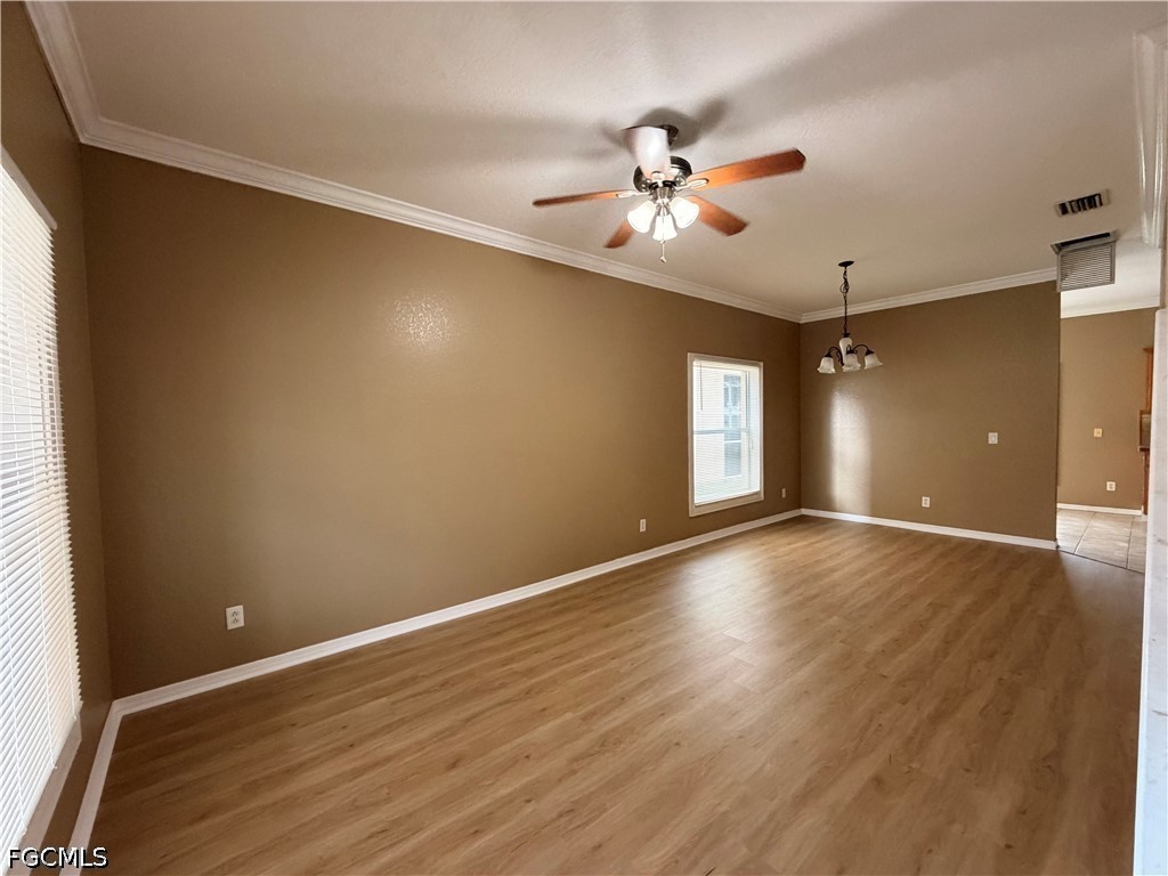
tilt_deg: -2.2
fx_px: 472
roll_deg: +1.1
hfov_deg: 102.1
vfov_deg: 85.7
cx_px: 584
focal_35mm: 14
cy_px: 438
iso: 500
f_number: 2.2
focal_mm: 2.22
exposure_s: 1/60
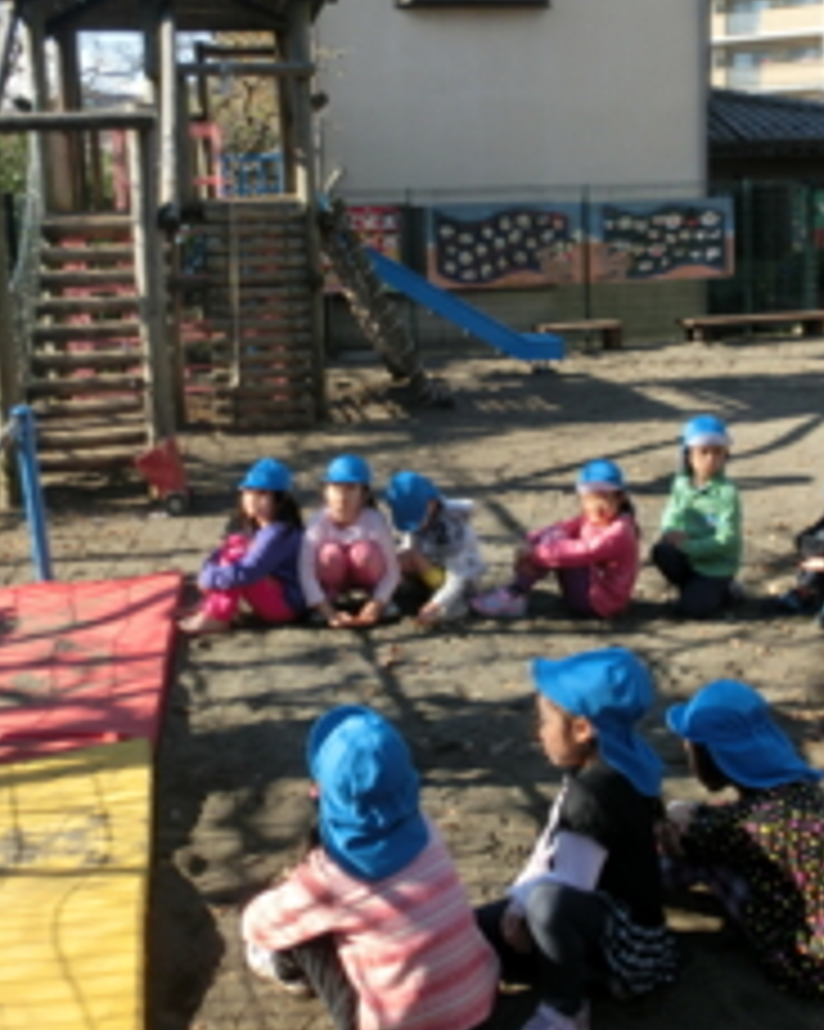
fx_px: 1251
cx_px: 482
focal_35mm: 41
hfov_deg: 36.4
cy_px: 405
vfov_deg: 44.5
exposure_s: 1/640
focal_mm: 4.24
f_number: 3
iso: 80
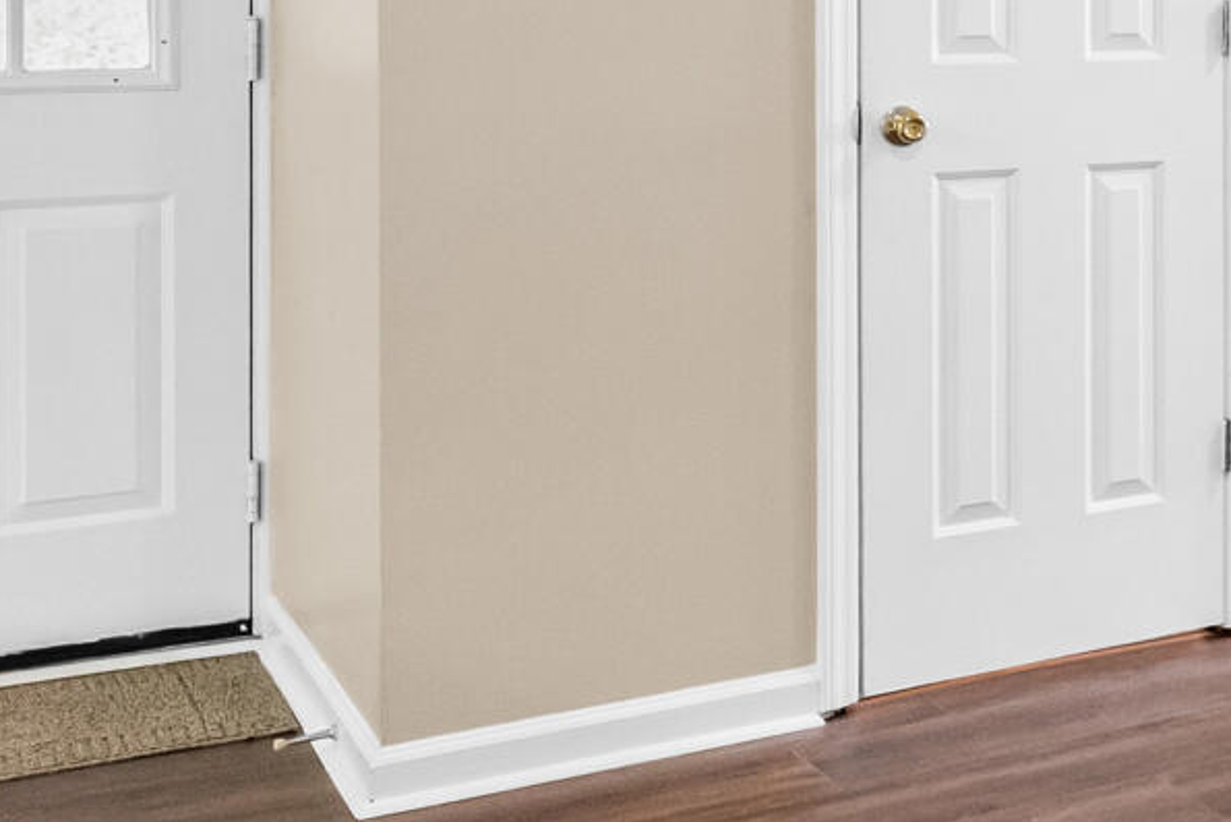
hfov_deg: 23.6
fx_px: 2226
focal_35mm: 65
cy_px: 11
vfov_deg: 20.3
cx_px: 1920
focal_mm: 15.5
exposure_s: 1/20
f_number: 8
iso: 1250
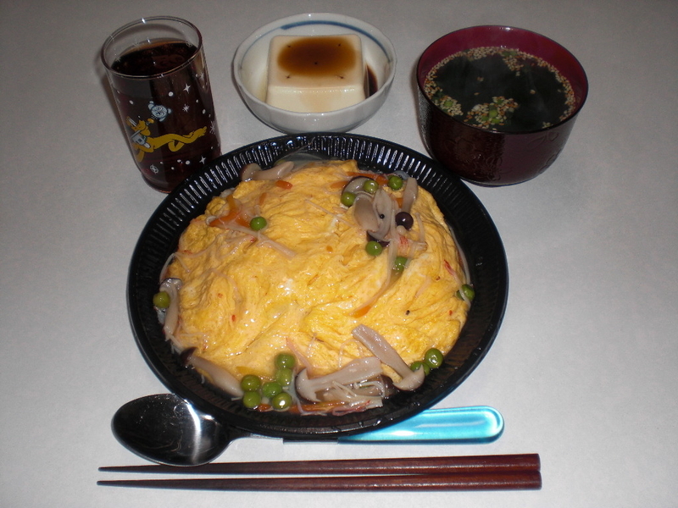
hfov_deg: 49.0
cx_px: 339
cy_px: 254
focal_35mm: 38
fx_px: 744
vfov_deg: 37.7
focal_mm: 6.3
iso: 64
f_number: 3.1
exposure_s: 1/60
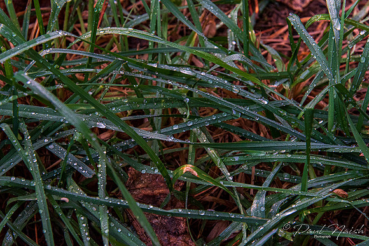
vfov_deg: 6.5
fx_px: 2153
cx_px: 184
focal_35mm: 210
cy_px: 123
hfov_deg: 9.8
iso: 2500
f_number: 16
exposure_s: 1/200
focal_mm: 210
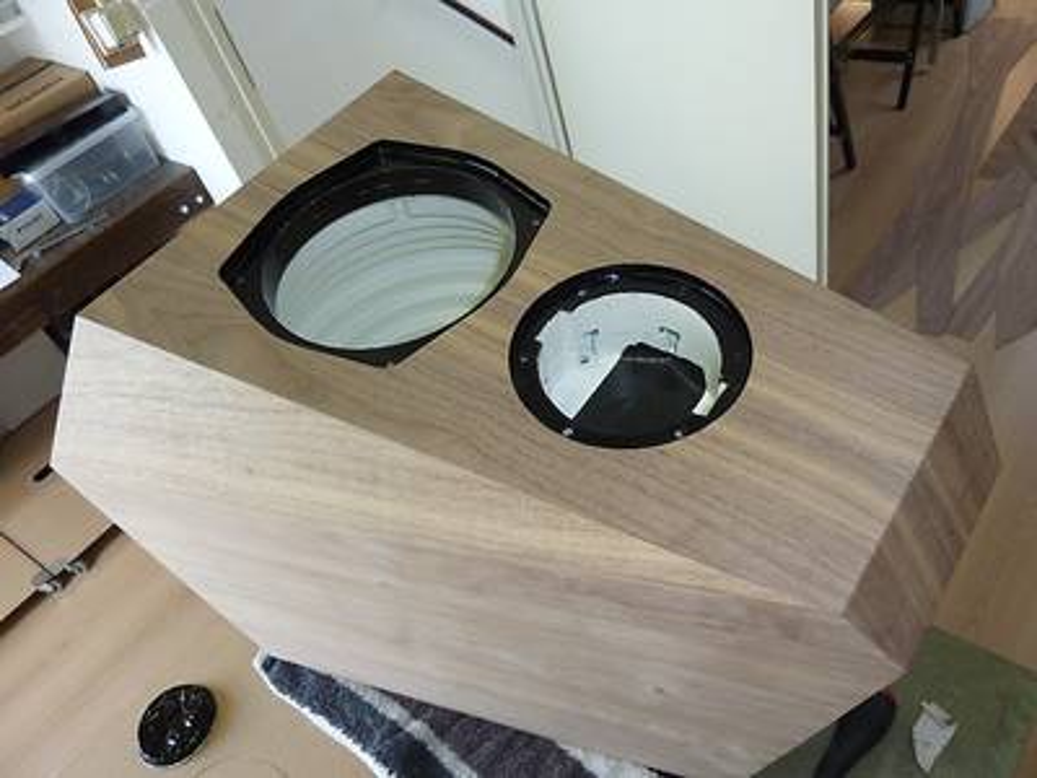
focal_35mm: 25
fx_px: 749
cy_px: 389
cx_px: 518
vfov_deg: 54.9
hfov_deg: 69.4
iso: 100
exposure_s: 1/30
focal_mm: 4.1
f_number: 3.3
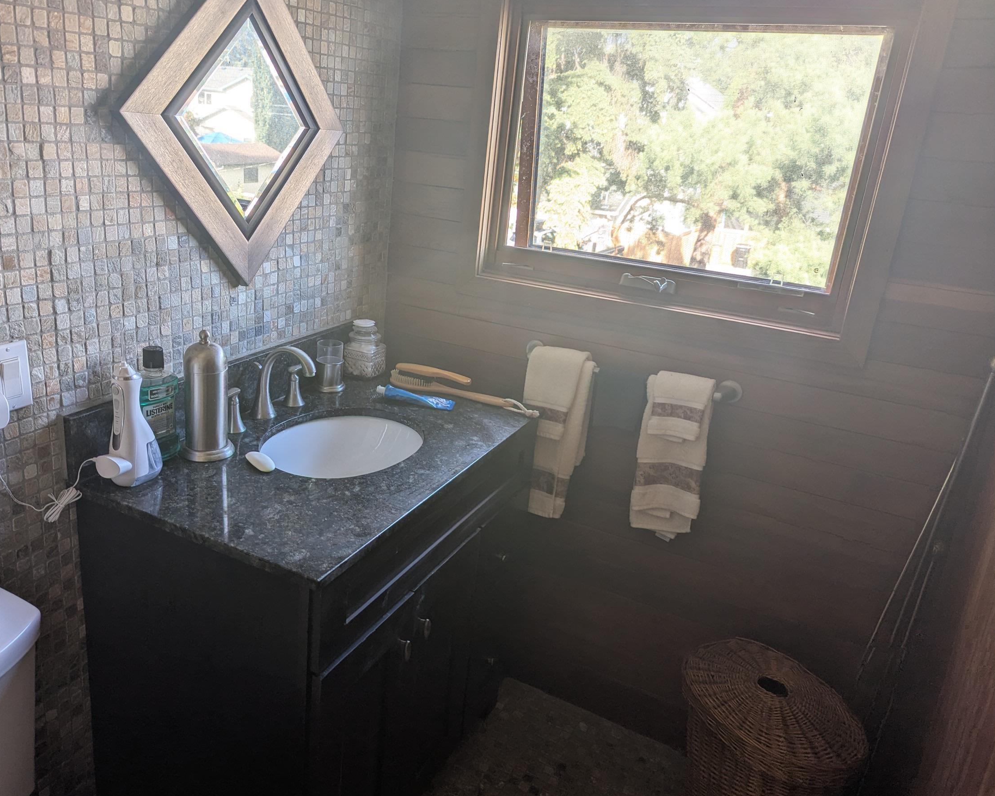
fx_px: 795
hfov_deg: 63.8
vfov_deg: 53.2
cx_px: 427
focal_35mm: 27
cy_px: 392
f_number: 1.85
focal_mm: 6.81
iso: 34
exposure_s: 1/66
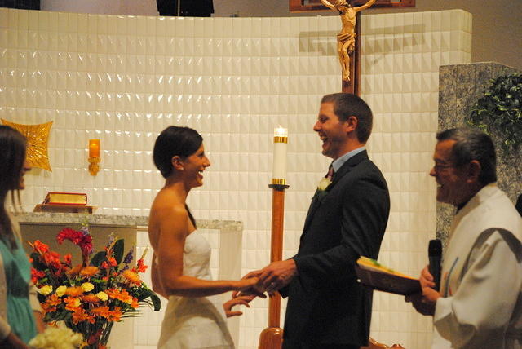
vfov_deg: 6.8
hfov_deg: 10.2
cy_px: 174
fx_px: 2939
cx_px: 261
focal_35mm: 202
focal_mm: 135
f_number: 5
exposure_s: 1/50
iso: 1600
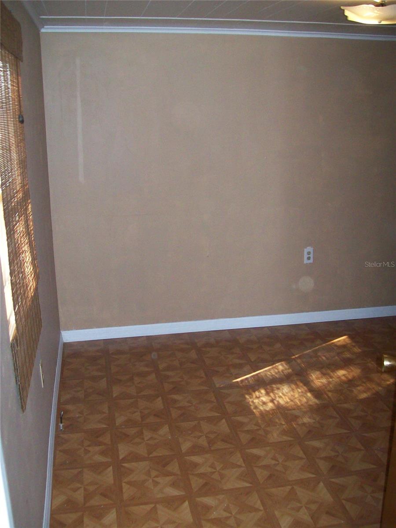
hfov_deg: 39.7
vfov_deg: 51.4
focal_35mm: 36
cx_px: 198
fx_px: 549
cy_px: 264
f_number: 2.7
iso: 200
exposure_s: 1/64
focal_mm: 6
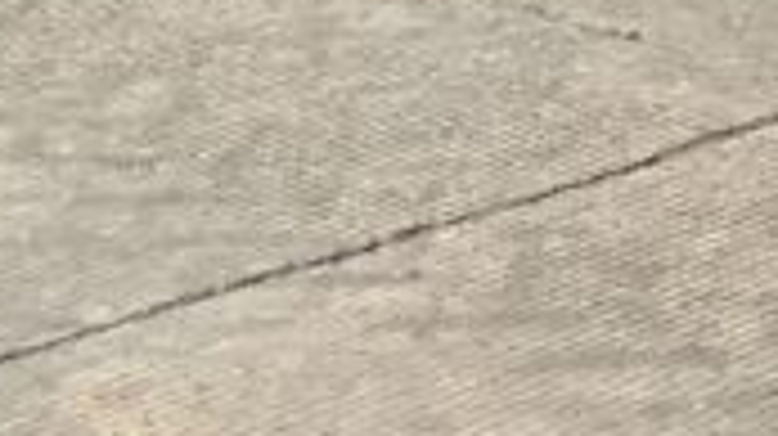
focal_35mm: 187
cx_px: 2163
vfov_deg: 6.3
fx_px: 3855
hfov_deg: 9.5
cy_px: -427
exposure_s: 1/1626
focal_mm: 3
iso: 16
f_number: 1.8
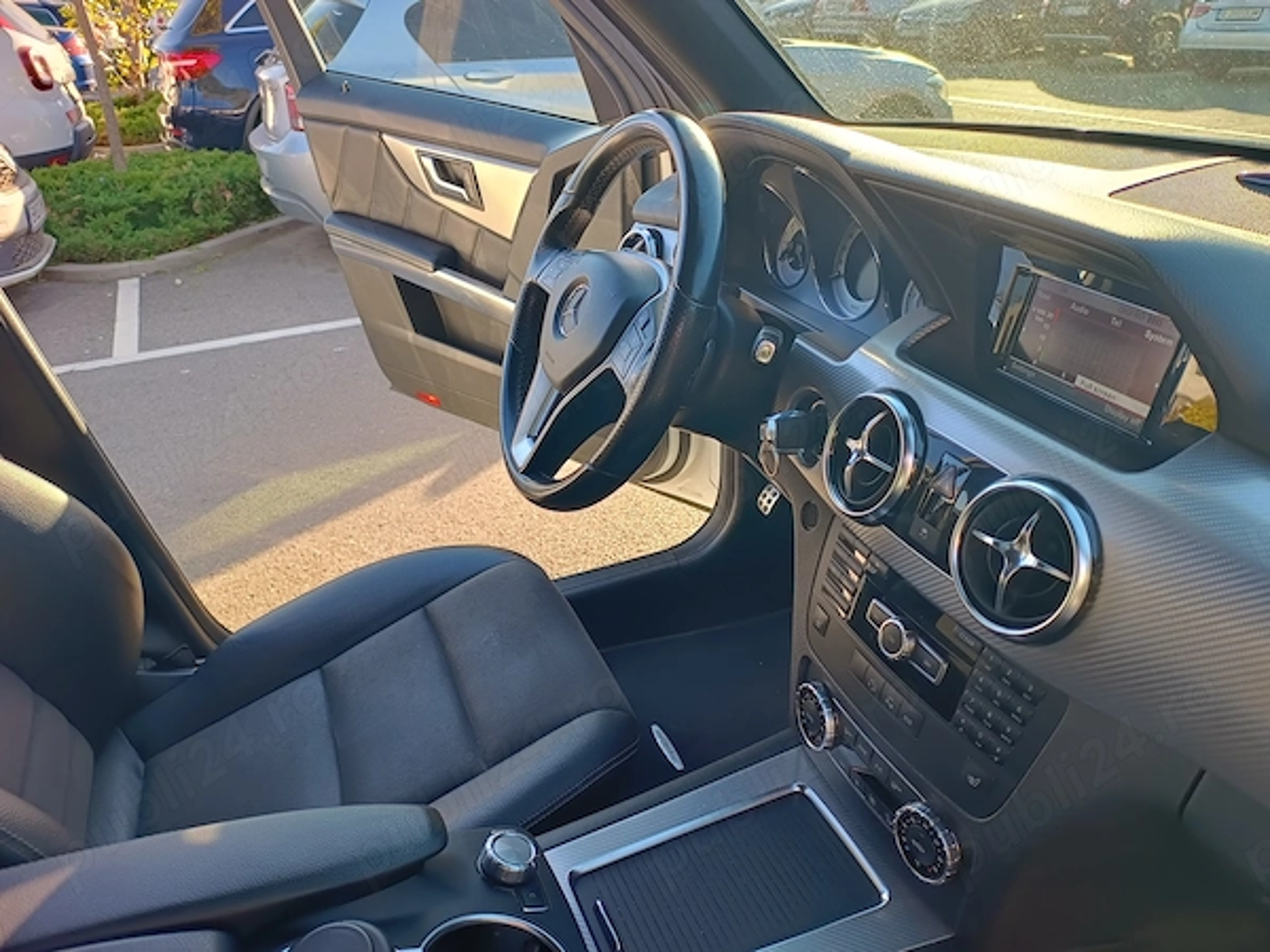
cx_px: 635
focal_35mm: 24
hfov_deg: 71.6
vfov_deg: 56.8
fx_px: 881
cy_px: 476
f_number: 1.4
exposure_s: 1/162
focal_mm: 5.89
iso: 100
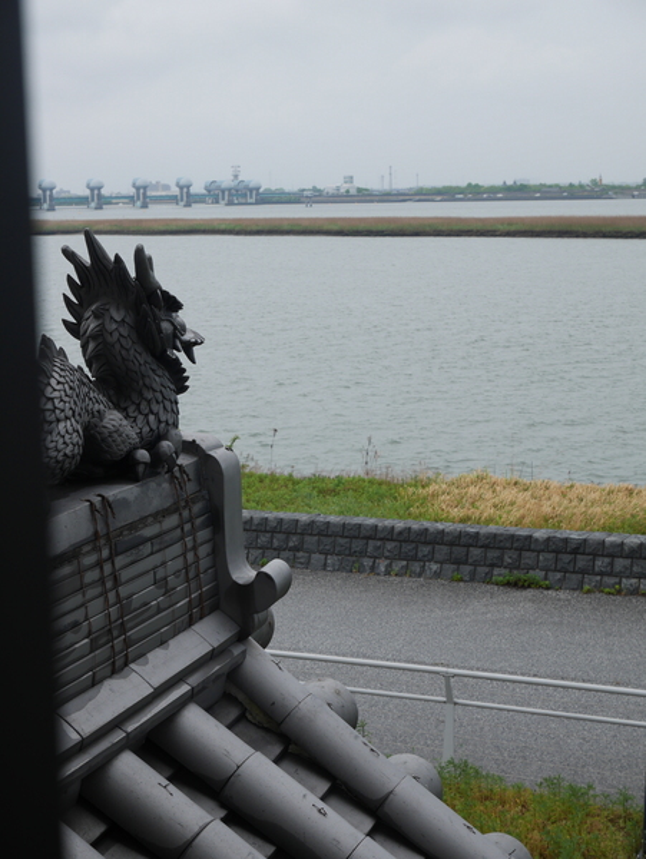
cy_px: 430
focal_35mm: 64
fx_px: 1590
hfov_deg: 23.0
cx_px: 323
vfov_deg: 30.2
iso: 200
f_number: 8
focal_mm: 32
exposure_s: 1/250
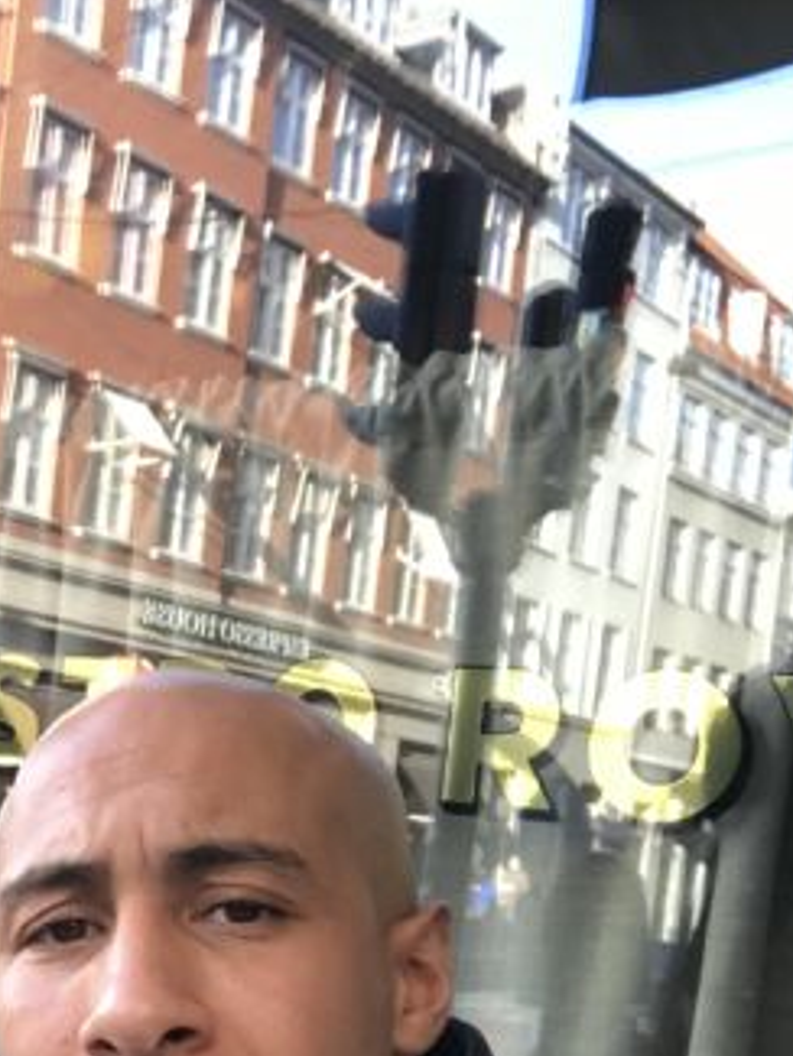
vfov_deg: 31.4
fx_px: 1801
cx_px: 120
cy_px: 911
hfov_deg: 24.3
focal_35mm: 59
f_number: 2.2
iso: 32
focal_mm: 2.87
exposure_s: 1/33
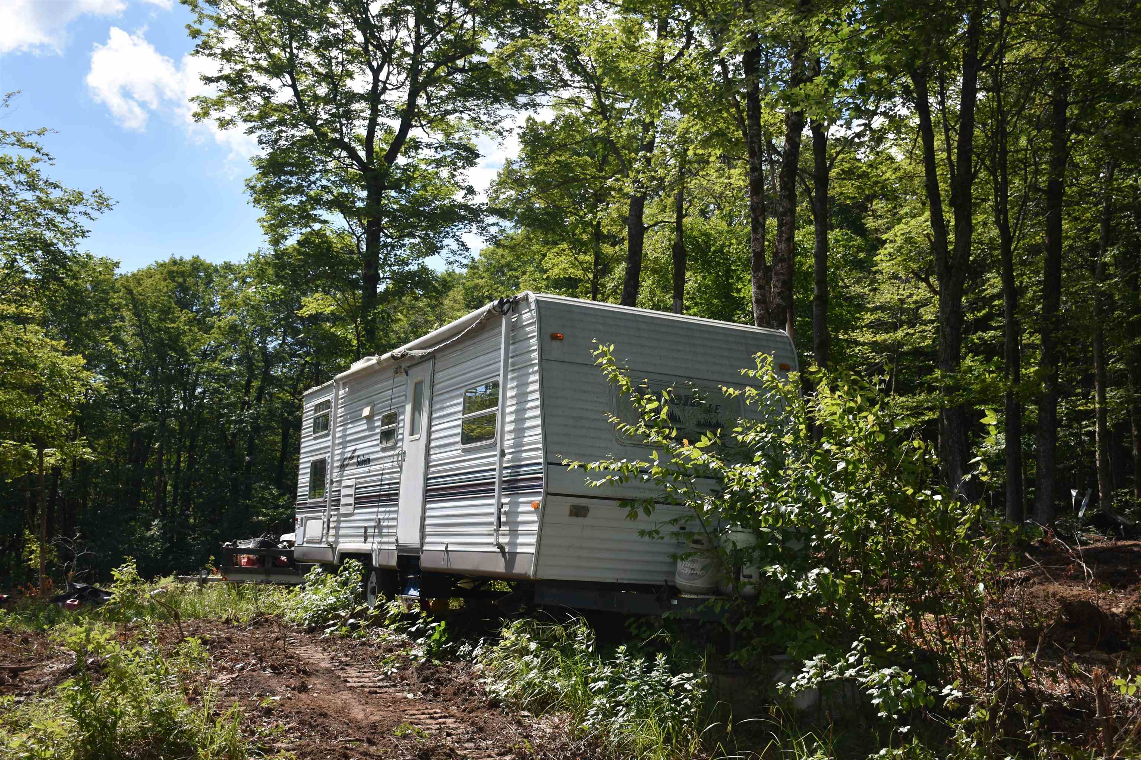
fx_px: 1236
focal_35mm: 39
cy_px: 380
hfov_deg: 49.6
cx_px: 570
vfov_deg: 34.2
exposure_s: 1/250
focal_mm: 26
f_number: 4.5
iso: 100
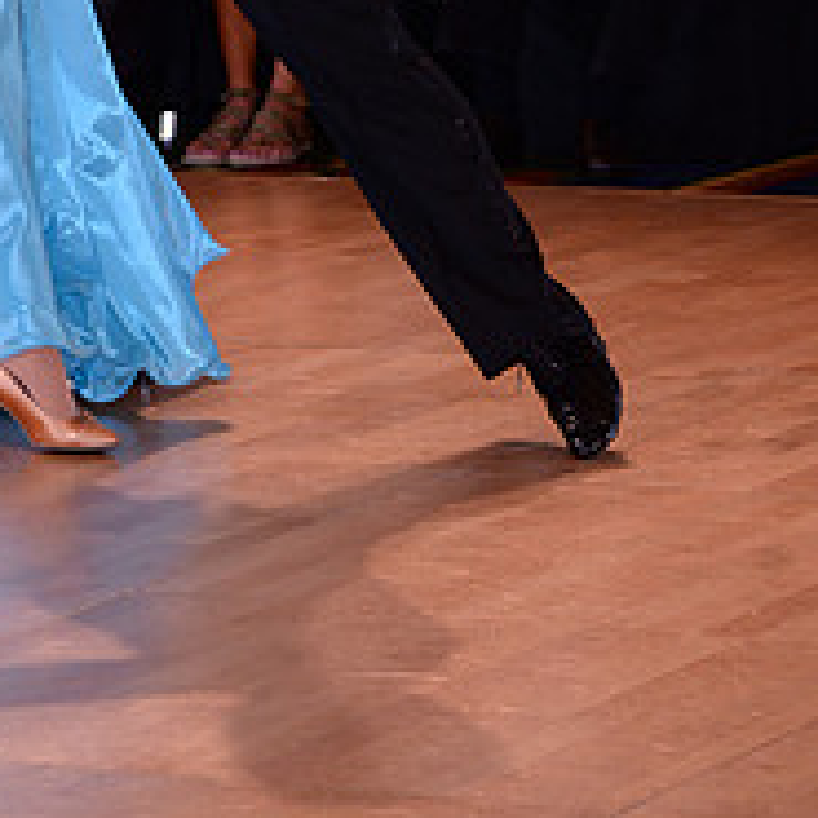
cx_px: 82
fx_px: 8528
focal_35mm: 319
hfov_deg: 5.5
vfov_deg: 5.4
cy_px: -438
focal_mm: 120
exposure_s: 1/250
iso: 1250
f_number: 4.5
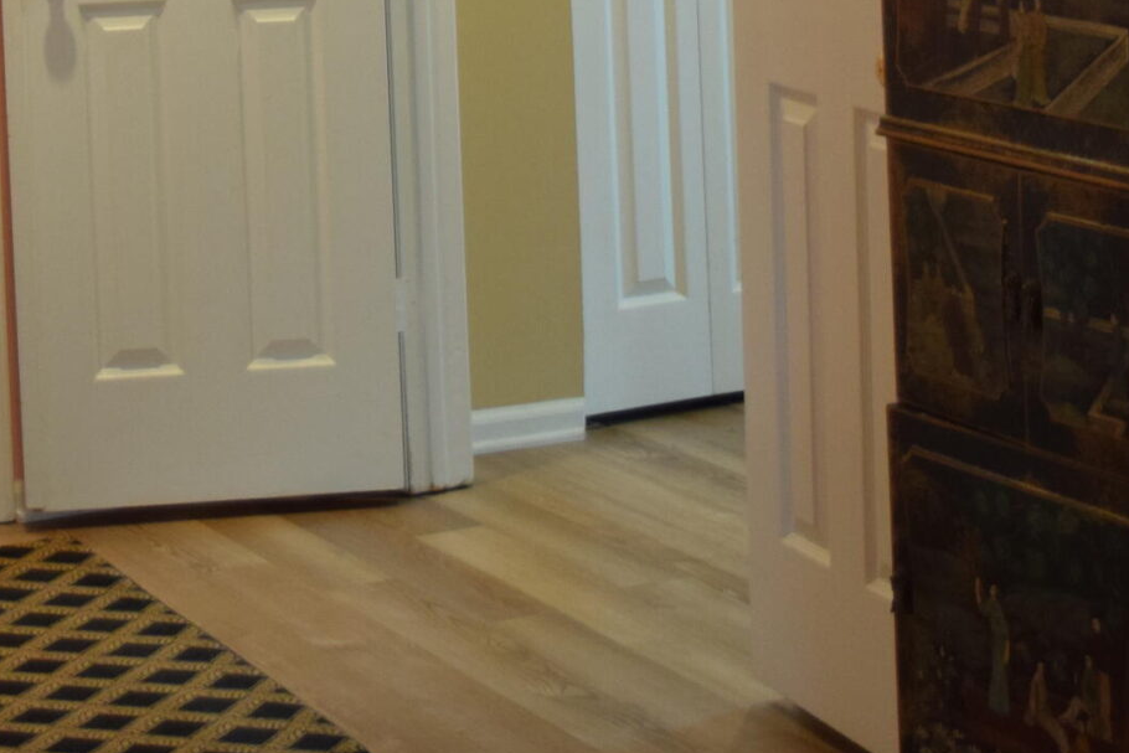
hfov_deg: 16.6
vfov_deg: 10.9
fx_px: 3839
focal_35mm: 122
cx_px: 287
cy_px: -286
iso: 800
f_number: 4.2
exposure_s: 1/60
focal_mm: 29
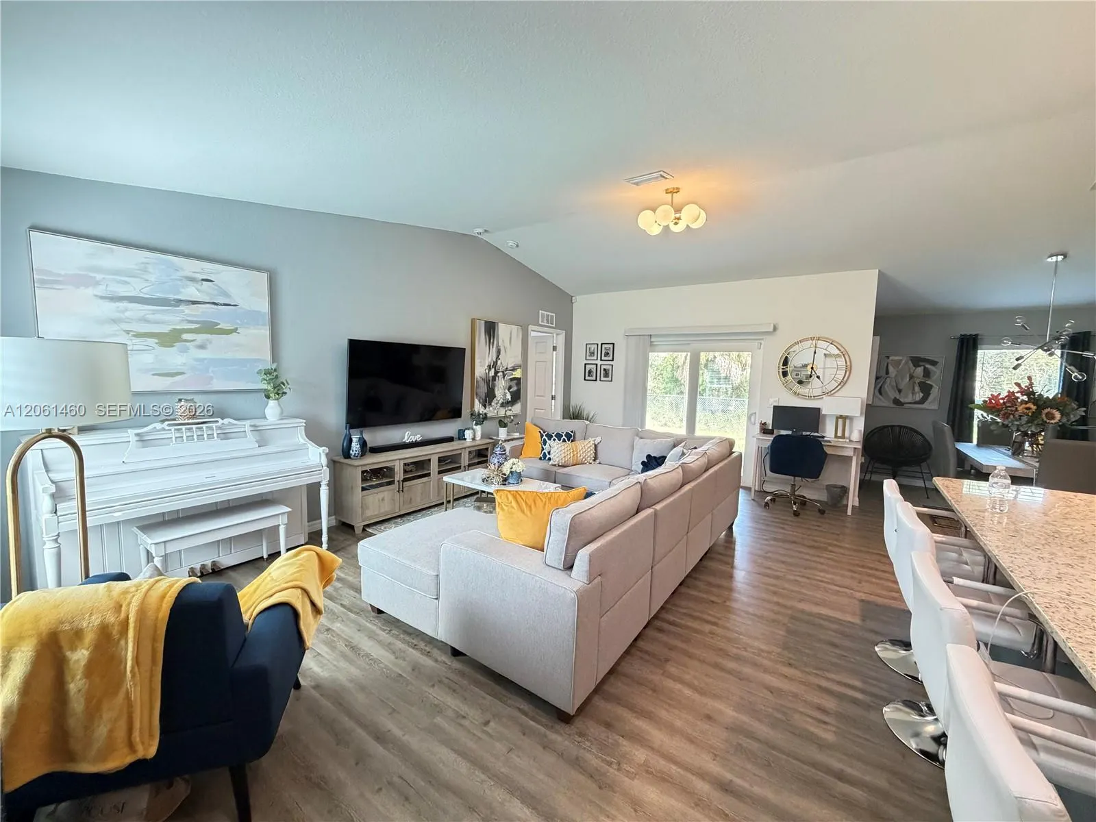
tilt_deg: -5.6
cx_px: 548
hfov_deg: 102.1
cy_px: 411
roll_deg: -1.2
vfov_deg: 85.7
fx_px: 443
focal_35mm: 14
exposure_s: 1/60
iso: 500
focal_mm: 2.22
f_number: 2.2
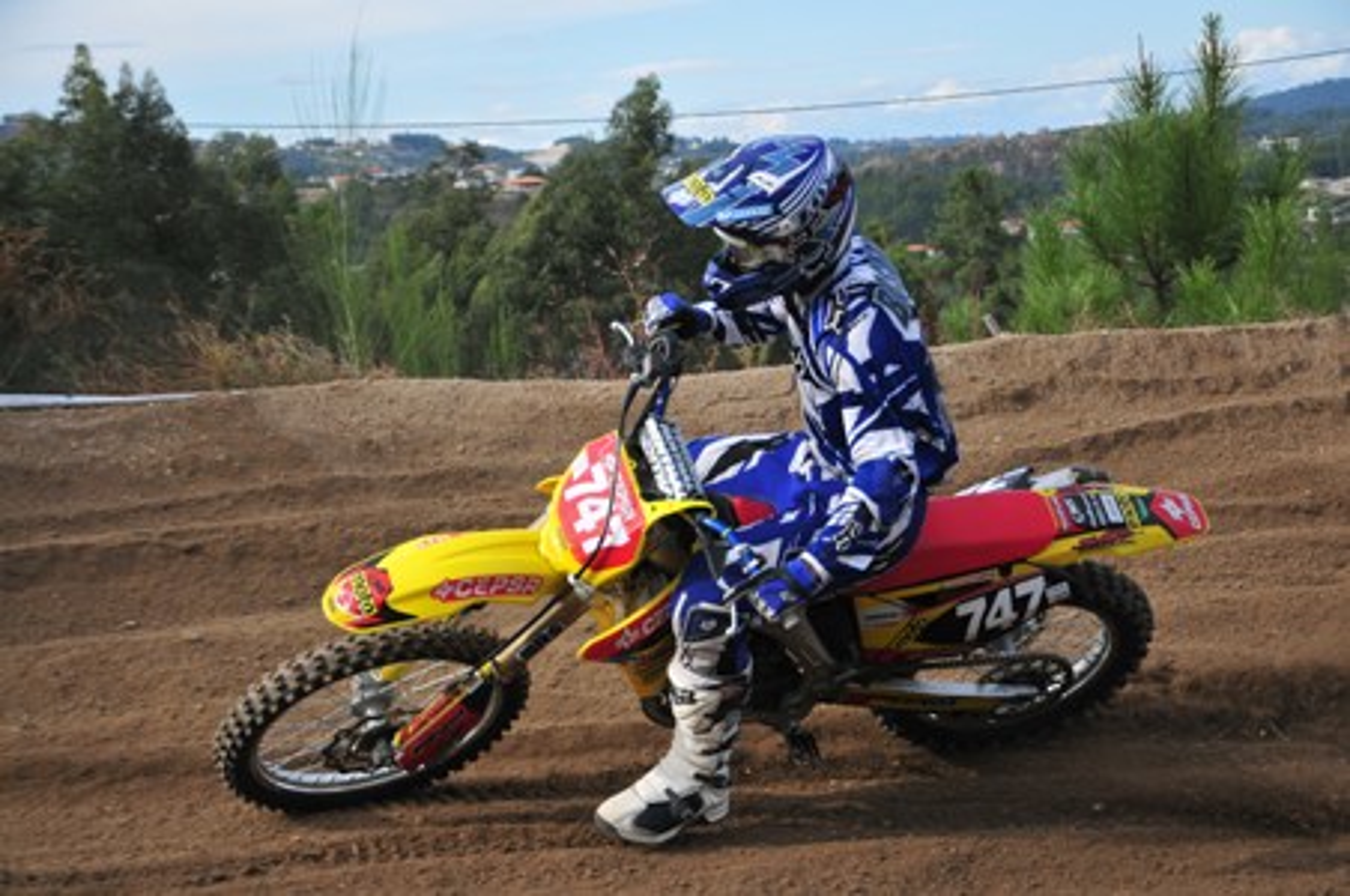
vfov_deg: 17.4
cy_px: 448
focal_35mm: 78
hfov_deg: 26.0
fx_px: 2921
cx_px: 675
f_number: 5
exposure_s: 1/1600
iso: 400
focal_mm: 52
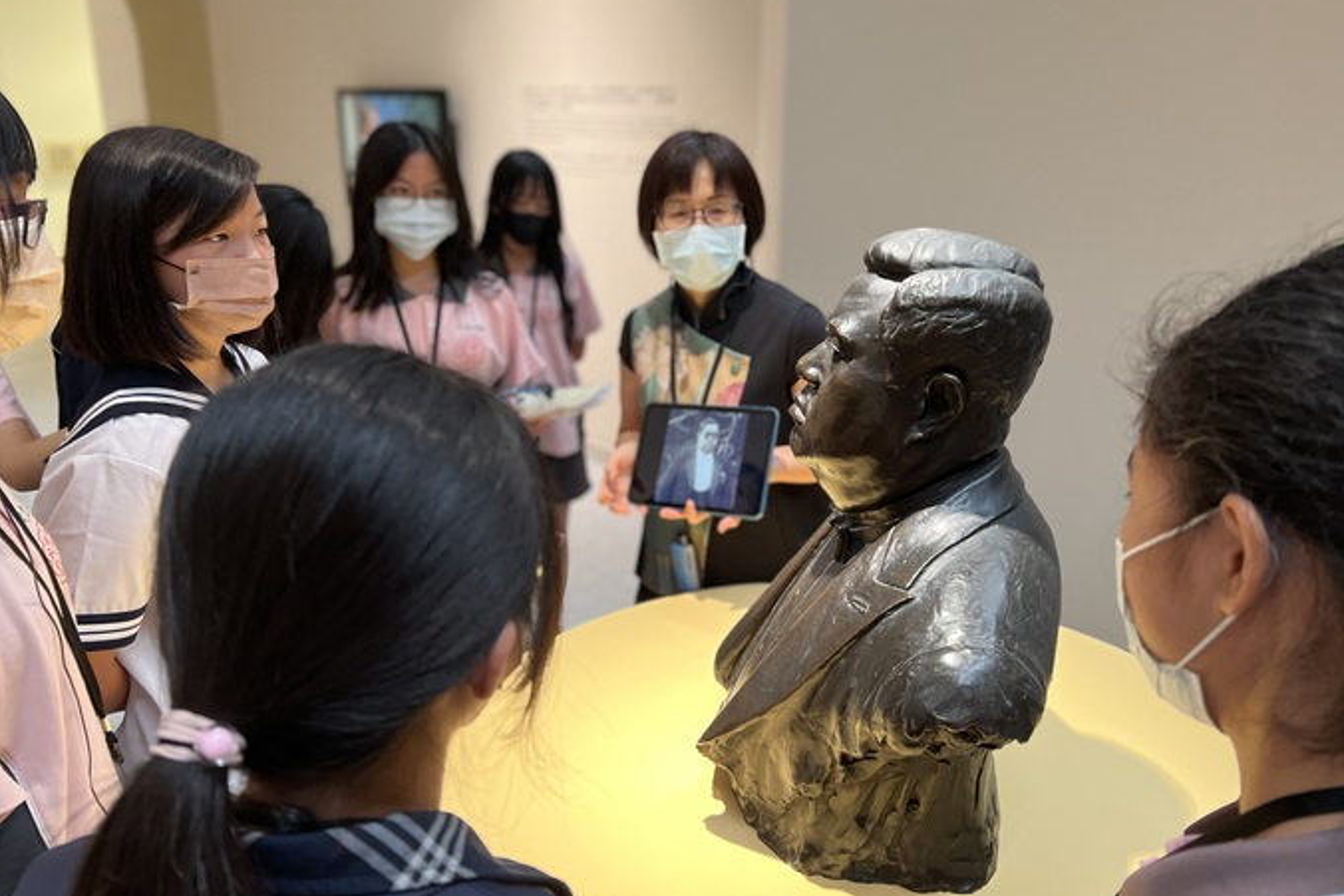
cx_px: 694
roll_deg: +0.1
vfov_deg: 46.3
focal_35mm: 28
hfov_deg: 65.4
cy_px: 398
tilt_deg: -16.2
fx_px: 1045
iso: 160
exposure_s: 1/59
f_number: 1.5
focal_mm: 5.7
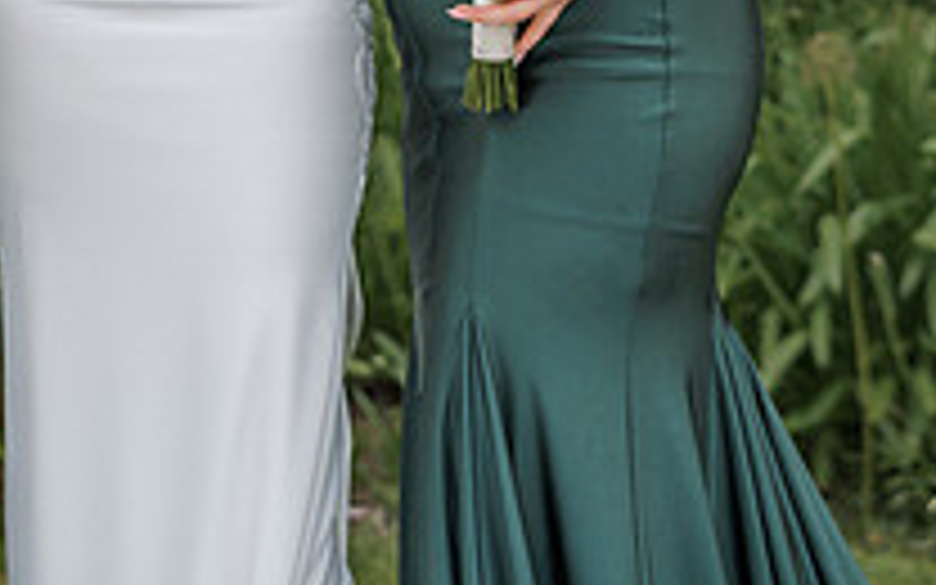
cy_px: -178
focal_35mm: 242
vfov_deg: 5.4
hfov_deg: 8.7
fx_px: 6173
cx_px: 216
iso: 100
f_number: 2.8
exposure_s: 1/640
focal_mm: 85
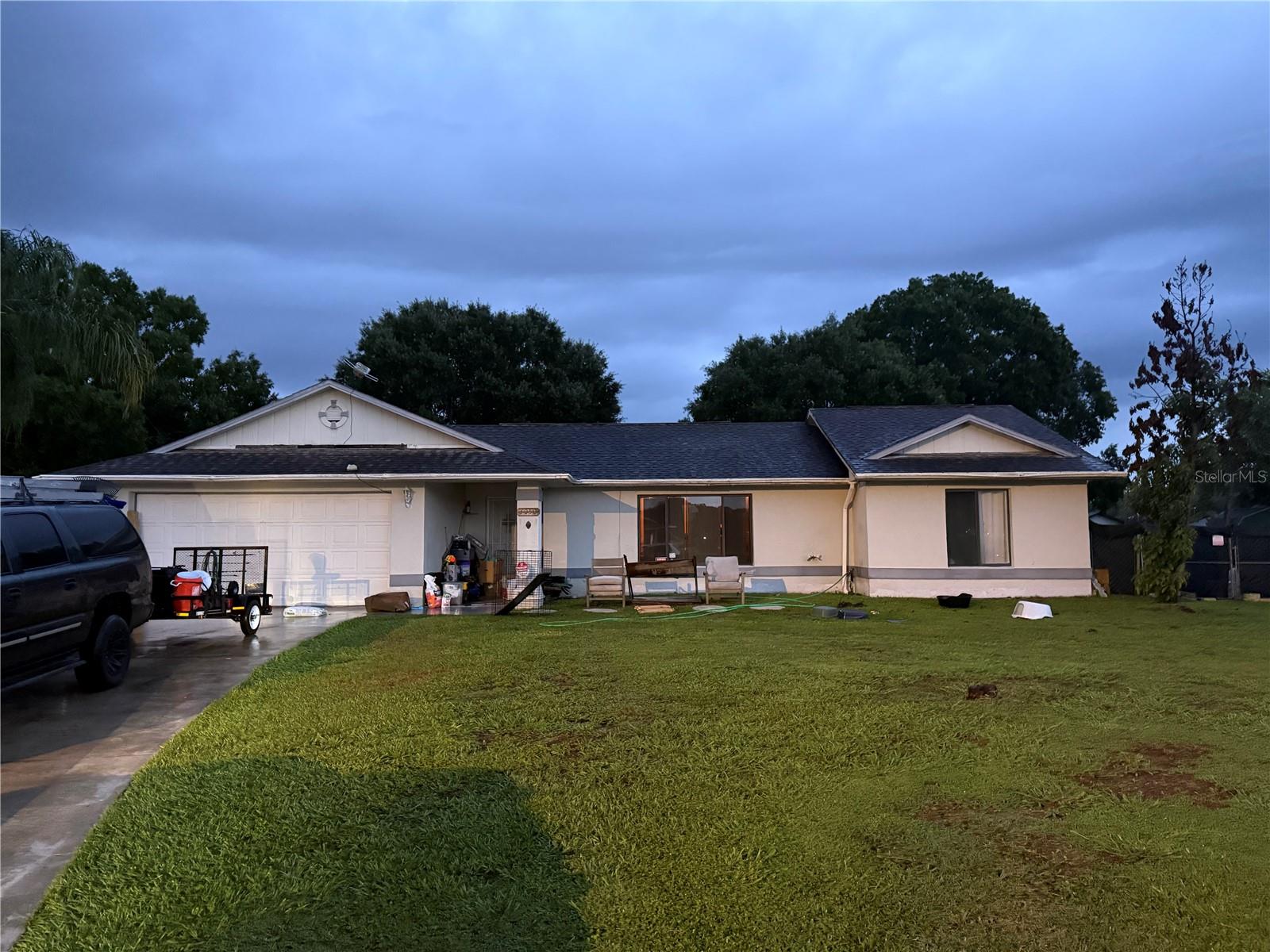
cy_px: 476
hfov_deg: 71.6
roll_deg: +1.3
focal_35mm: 24
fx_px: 881
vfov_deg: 56.8
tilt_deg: +5.3
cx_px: 635
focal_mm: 6.76
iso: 1000
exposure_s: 1/33
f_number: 1.78
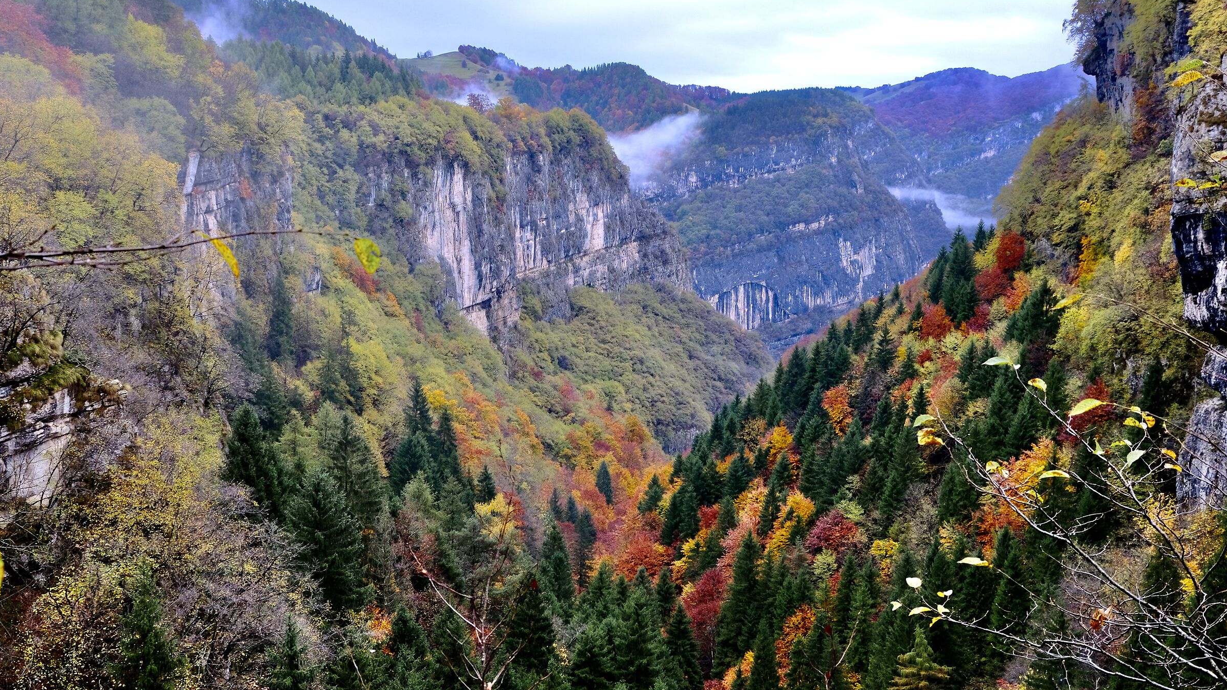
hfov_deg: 51.6
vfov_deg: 30.4
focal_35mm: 39
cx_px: 616
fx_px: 1269
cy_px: 364
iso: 800
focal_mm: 24.7
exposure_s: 1/45
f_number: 8
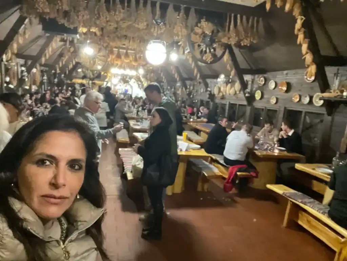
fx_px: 231
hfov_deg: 73.9
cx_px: 174
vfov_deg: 58.9
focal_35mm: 23
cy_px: 130
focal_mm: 2.71
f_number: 2.2
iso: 1000
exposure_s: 1/17
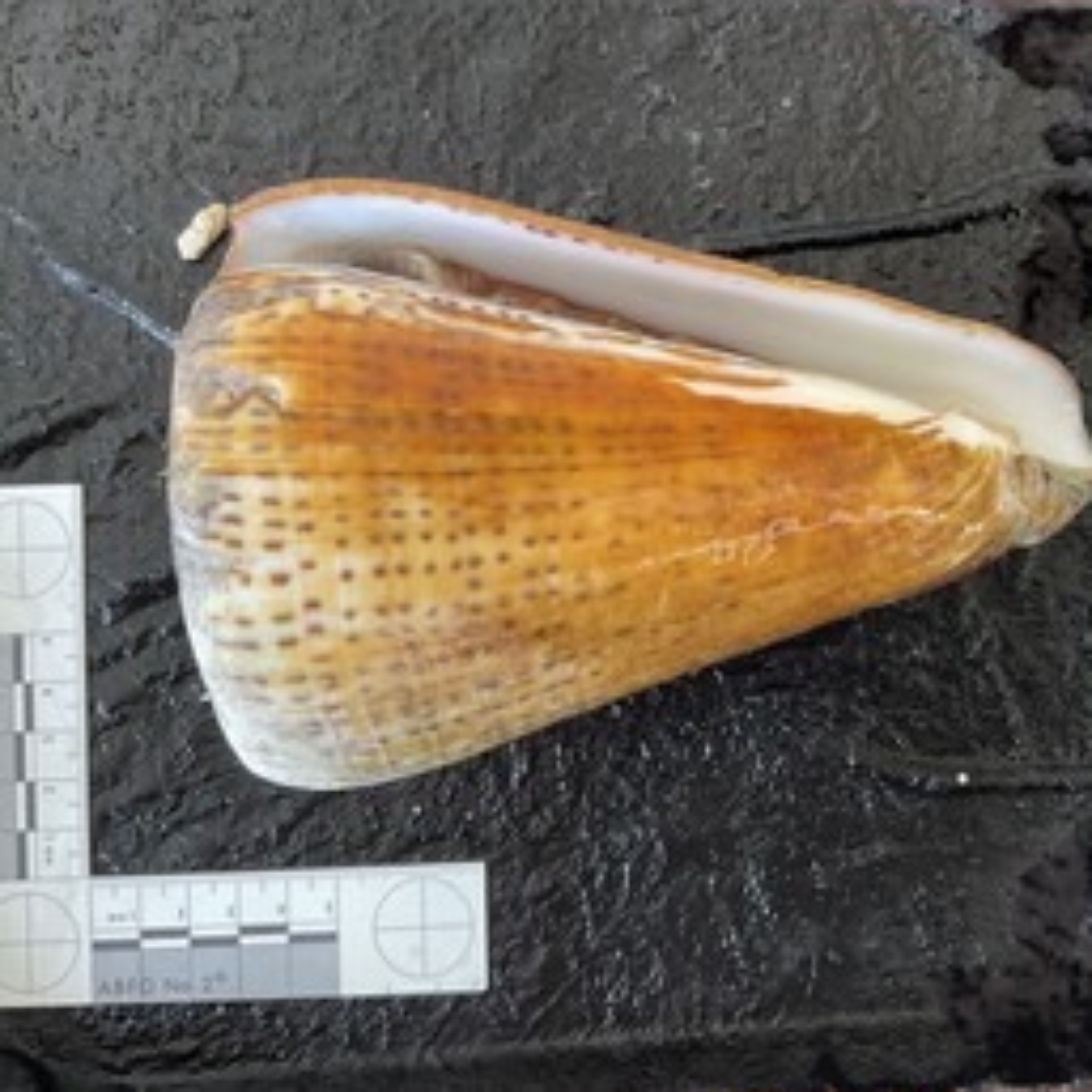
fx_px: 1249
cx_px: 671
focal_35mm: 35
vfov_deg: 47.2
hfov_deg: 46.9
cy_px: 550
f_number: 1.8
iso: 80
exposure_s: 1/50
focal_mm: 3
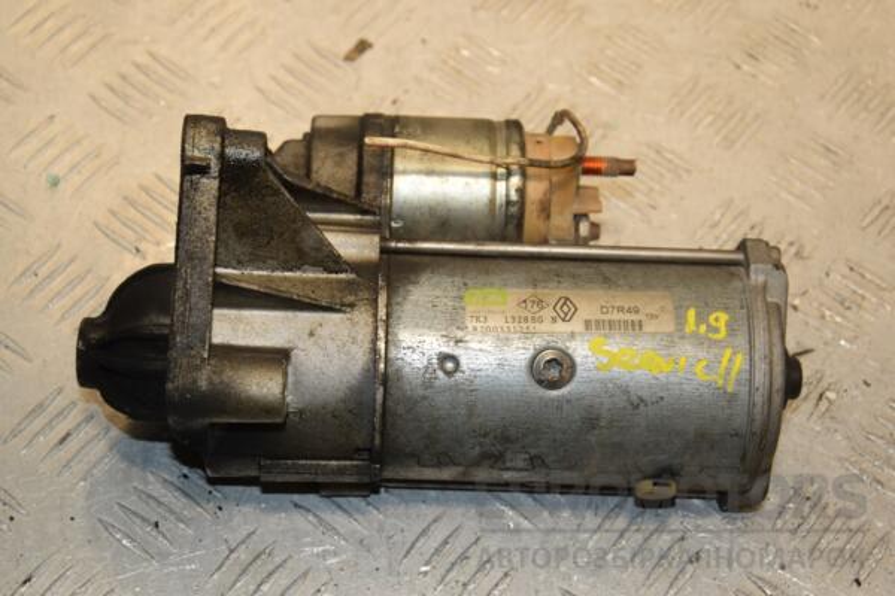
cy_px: 298
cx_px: 448
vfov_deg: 18.2
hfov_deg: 27.0
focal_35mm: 75
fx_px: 1864
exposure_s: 1/200
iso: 800
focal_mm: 50
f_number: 7.1
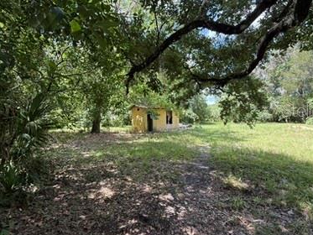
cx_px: 160
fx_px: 163
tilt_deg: +4.0
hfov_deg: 87.7
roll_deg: +0.0
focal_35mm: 18
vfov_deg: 71.5
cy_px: 110
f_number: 2.2
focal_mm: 2.22
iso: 50
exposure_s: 1/180
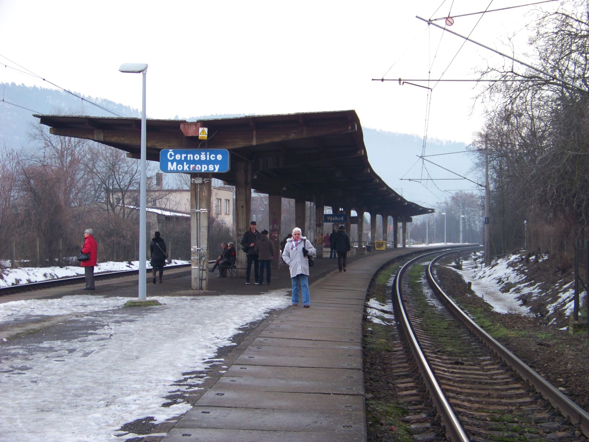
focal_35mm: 62
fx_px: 1055
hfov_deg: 31.2
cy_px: 221
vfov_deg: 23.7
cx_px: 294
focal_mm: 10.5
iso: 64
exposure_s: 1/40
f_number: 3.2
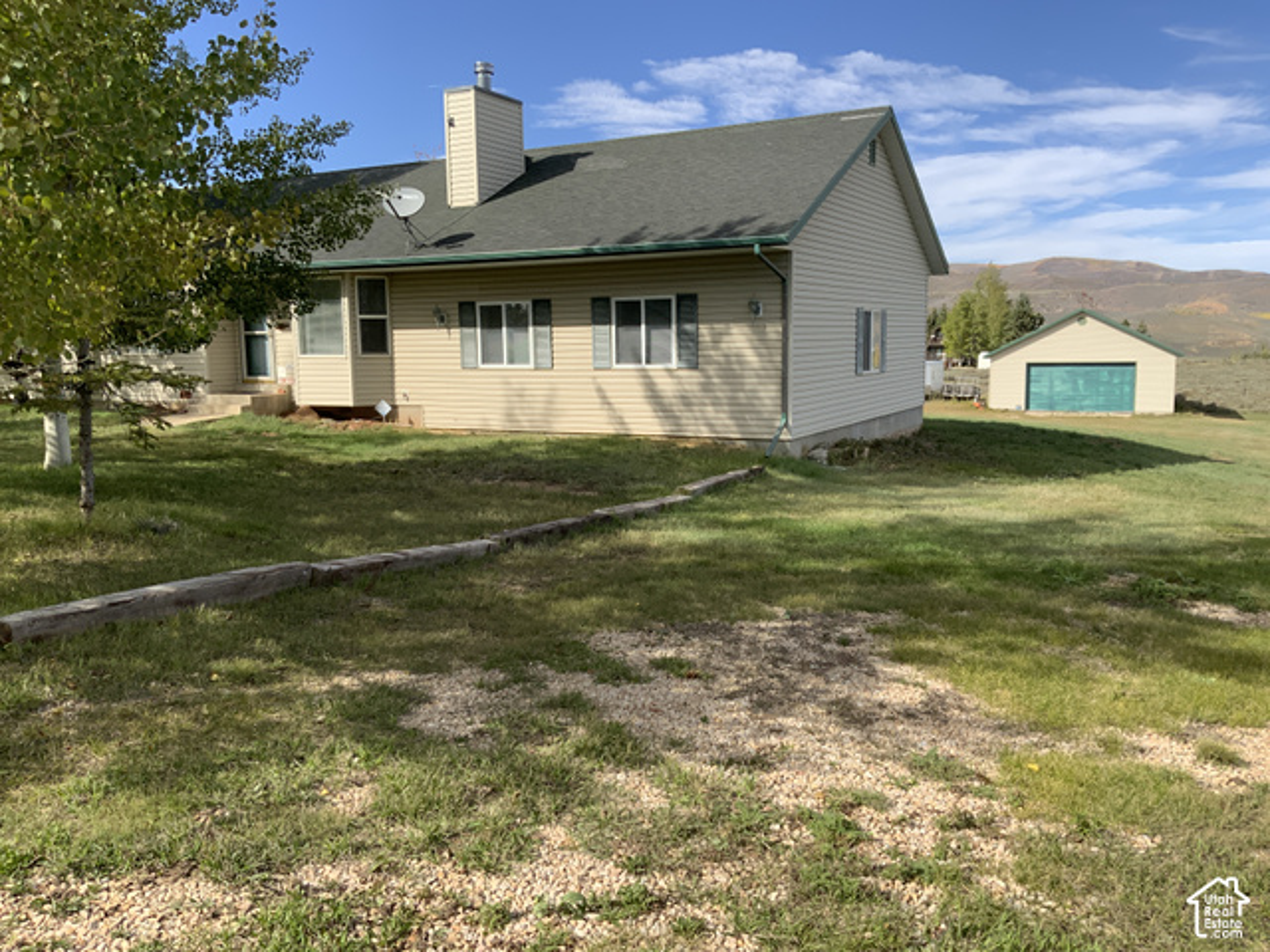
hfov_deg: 61.7
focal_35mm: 29
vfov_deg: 48.2
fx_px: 1064
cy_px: 476
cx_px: 635
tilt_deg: -9.0
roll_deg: +1.0
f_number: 1.8
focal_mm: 3
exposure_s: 1/1250
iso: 16
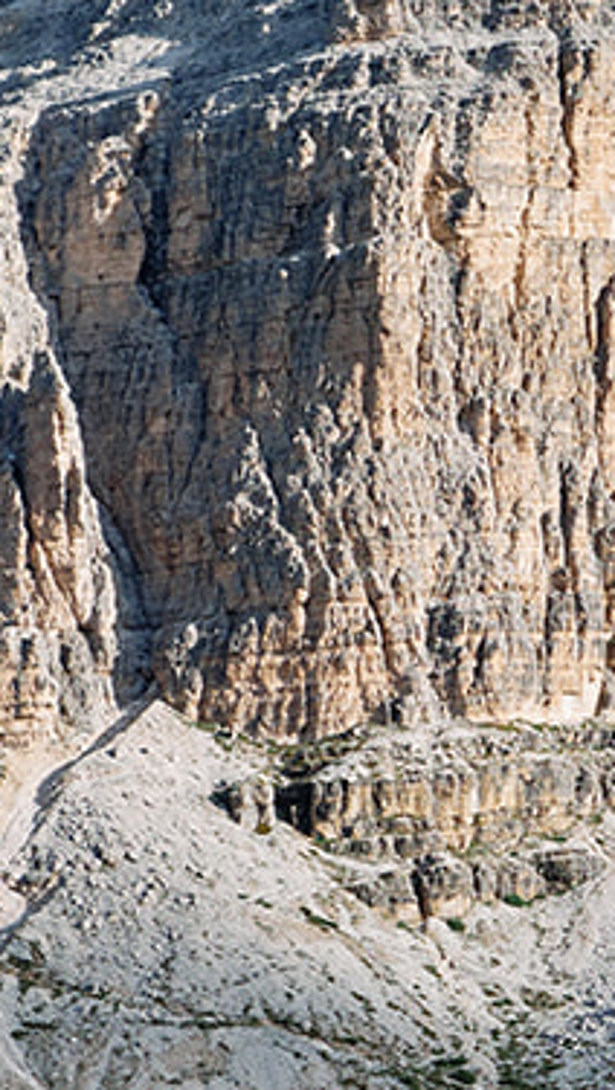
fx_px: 4514
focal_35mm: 156
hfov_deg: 7.4
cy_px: 760
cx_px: 1368
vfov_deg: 13.7
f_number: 2.8
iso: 125
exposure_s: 1/2000
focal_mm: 23
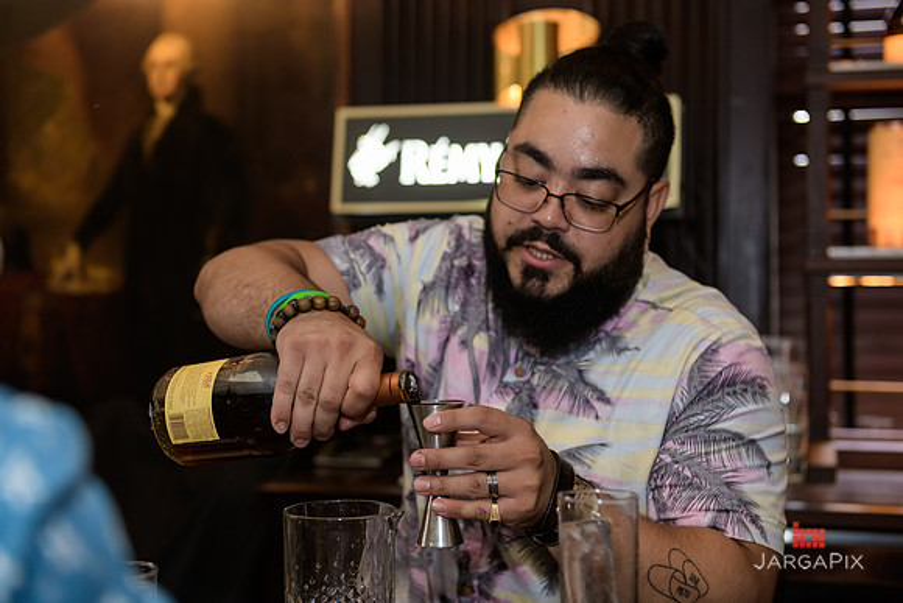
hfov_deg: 36.2
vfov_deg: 24.6
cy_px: 302
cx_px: 452
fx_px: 1380
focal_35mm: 55
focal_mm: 55
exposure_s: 1/100
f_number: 3.2
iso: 1000
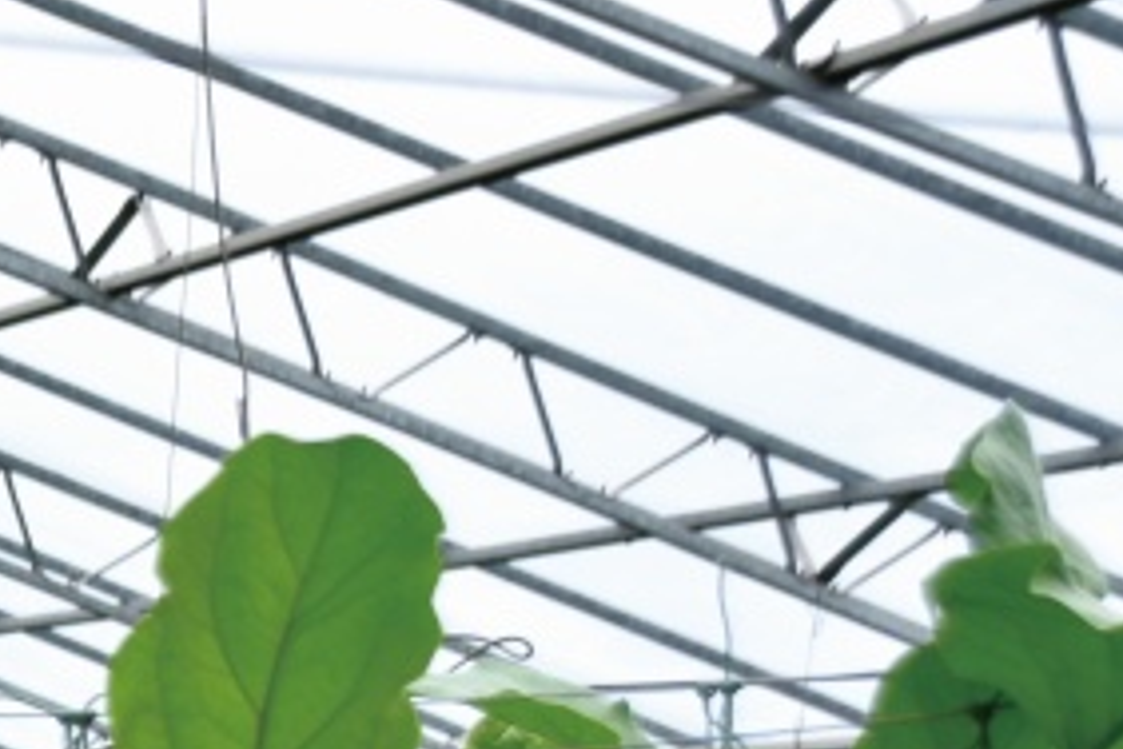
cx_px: -924
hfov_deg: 10.5
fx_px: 5739
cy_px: 1191
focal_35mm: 184
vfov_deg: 7.3
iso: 125
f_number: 6.3
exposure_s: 1/80
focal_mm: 32
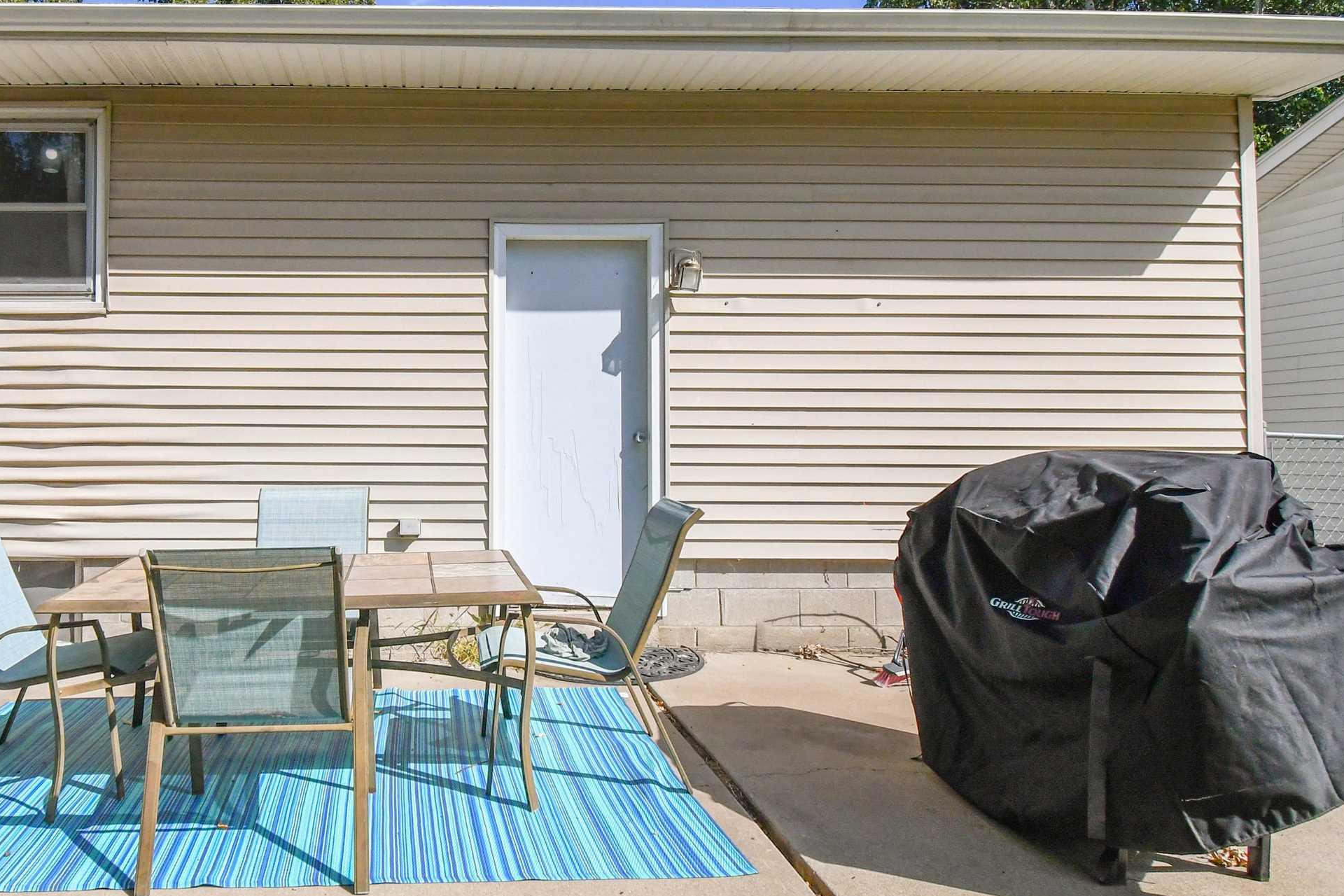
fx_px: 896
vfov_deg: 53.1
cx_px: 424
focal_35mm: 24
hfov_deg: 71.1
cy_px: 425
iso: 1250
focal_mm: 10
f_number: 7.1
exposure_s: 1/6400
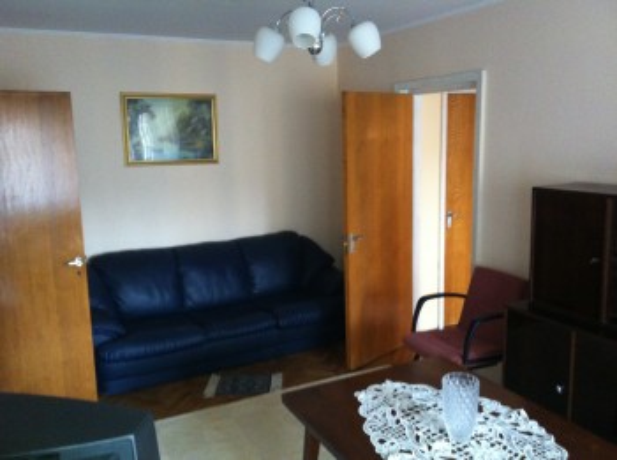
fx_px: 623
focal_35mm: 35
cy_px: 230
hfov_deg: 52.7
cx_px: 308
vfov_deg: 40.6
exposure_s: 1/15
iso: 320
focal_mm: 3.85
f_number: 2.8
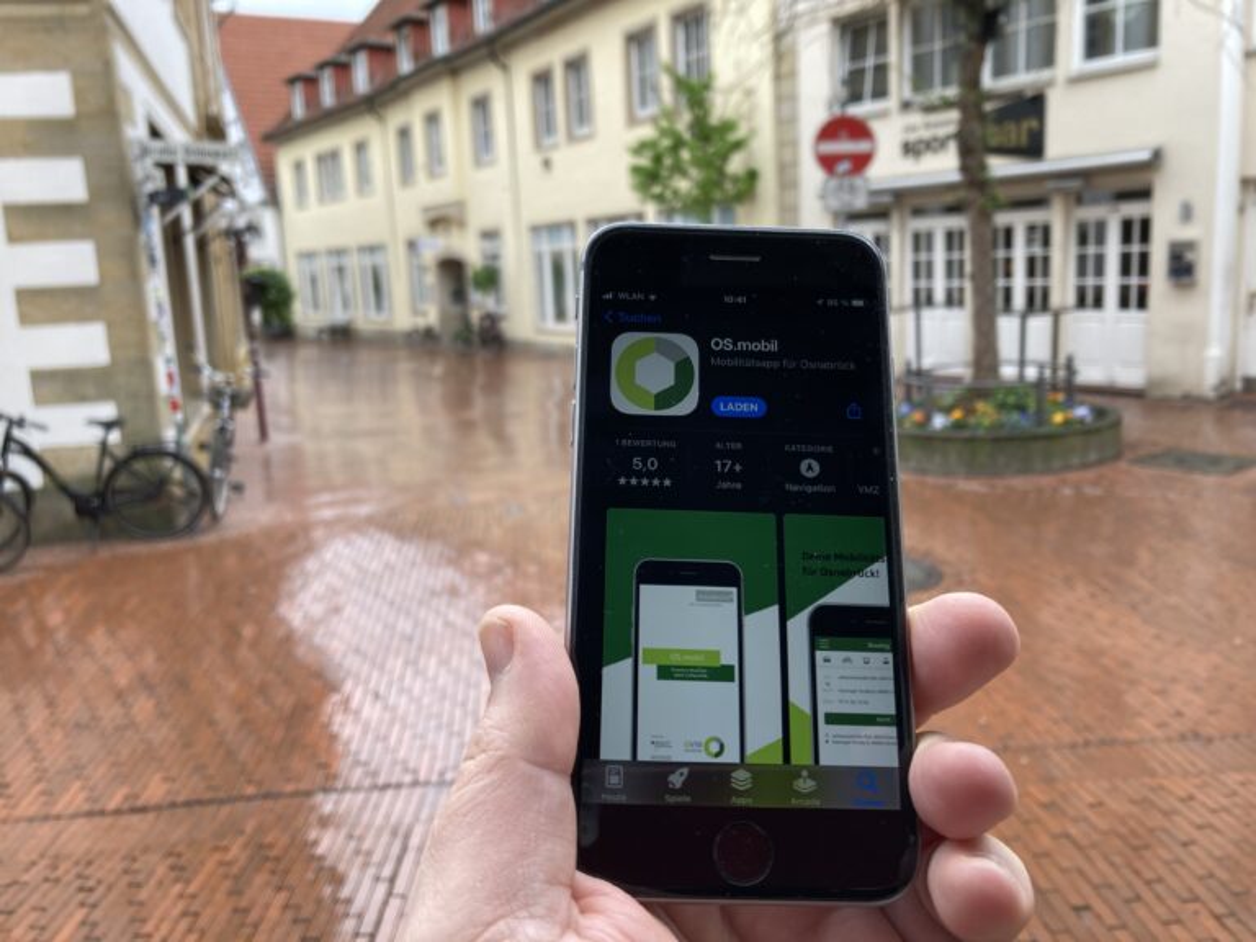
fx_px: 1016
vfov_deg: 49.7
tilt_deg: -9.6
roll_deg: +2.4
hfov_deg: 63.4
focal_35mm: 28
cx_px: 628
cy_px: 471
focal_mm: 3.99
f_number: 1.8
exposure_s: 1/121
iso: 32
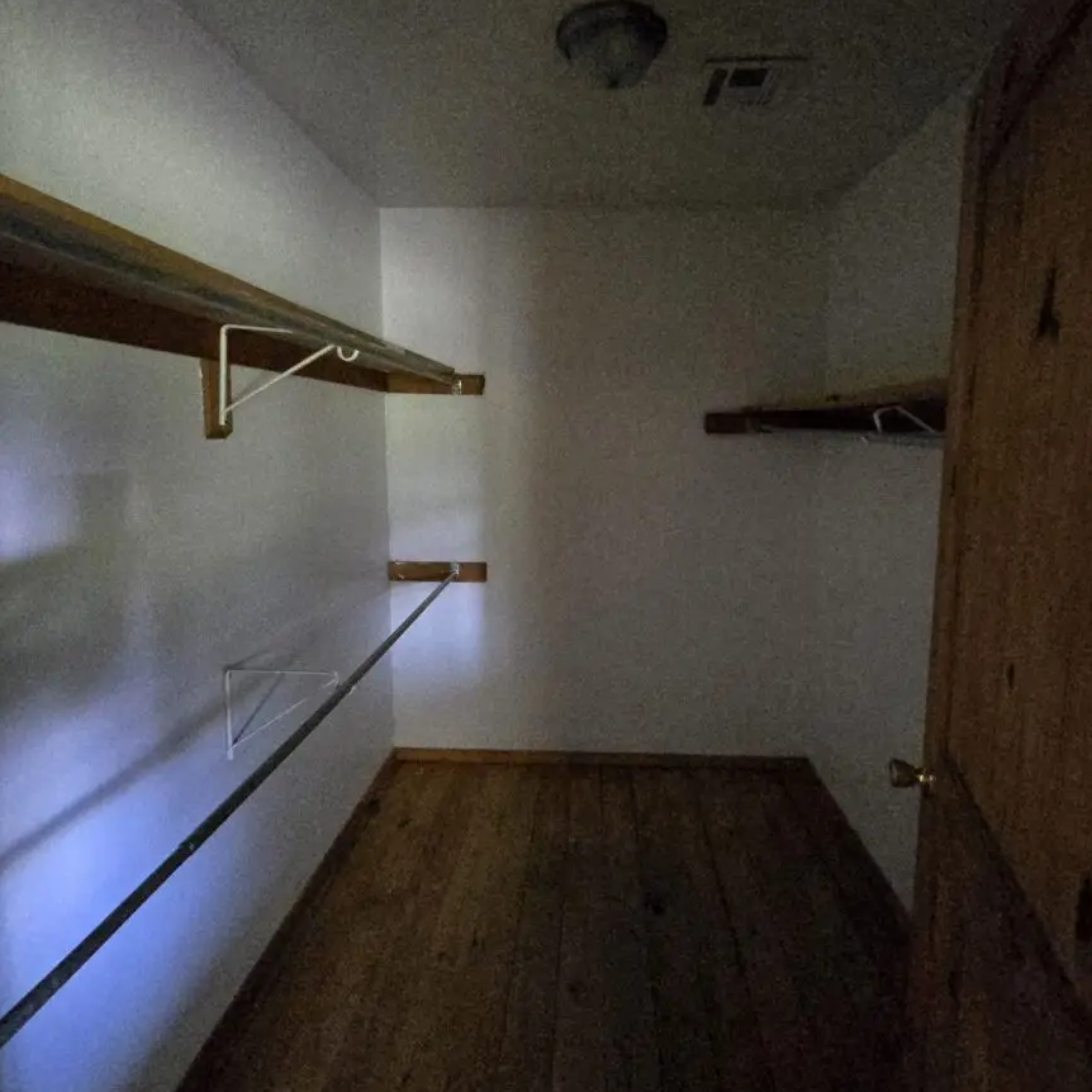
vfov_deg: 87.2
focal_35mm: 16
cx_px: 569
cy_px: 493
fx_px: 571
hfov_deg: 87.4
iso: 2000
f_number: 2.2
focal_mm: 2.2
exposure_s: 1/24
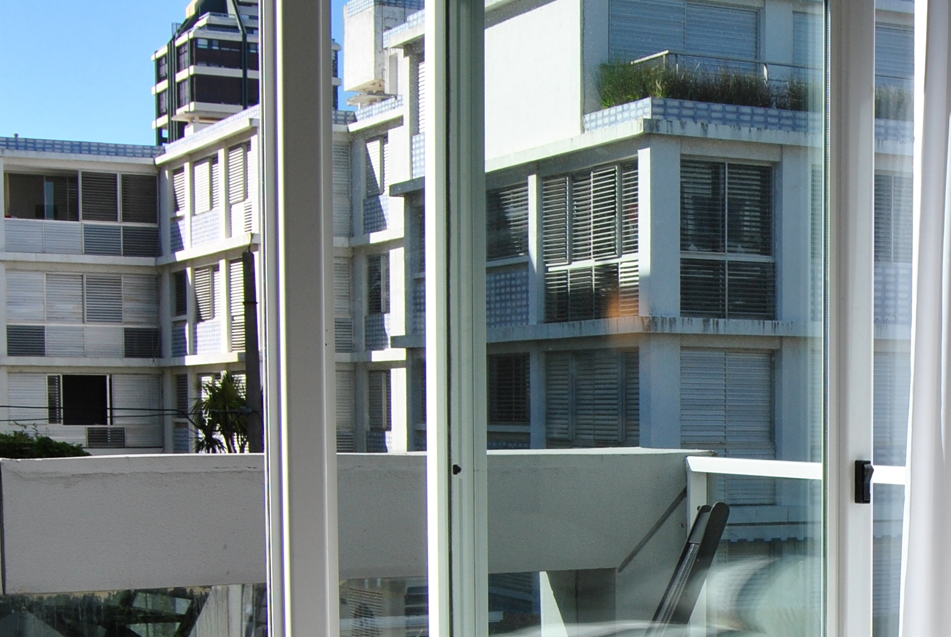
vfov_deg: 16.6
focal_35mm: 81
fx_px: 2147
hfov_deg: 23.8
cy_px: 606
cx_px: 980
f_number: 10
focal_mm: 23
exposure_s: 1/250
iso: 180
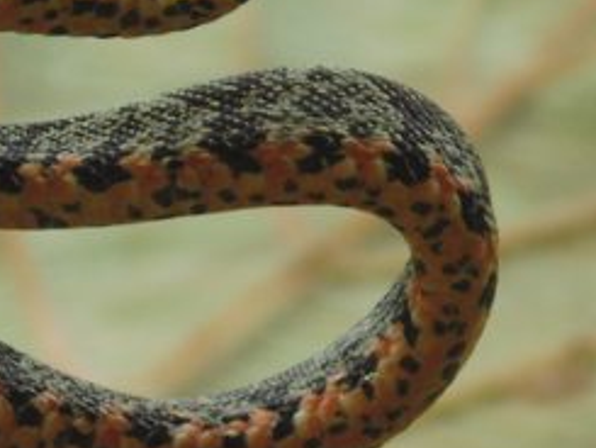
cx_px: 131
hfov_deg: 3.2
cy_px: 273
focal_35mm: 620
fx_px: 10680
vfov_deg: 2.4
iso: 80
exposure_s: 1/50
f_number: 5.4
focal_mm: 34.2
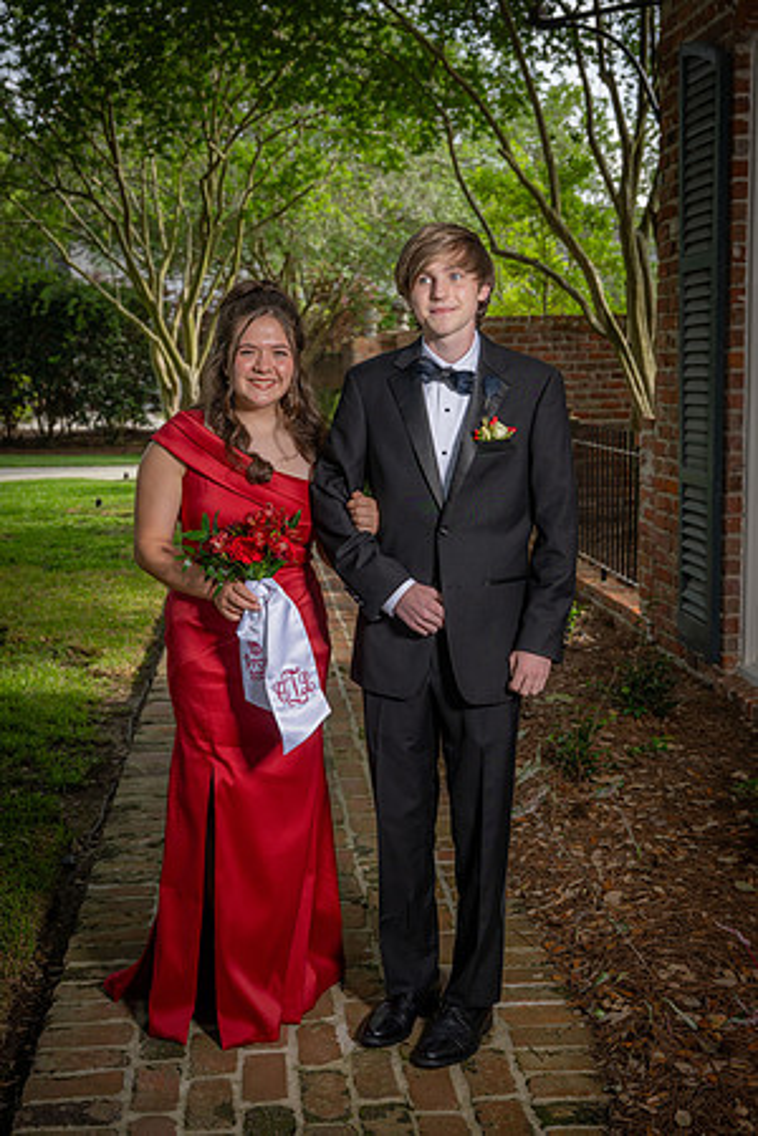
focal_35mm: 45
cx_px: 379
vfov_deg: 43.6
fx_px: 1421
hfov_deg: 29.9
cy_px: 568
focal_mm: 45
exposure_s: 1/160
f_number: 5.6
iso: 100
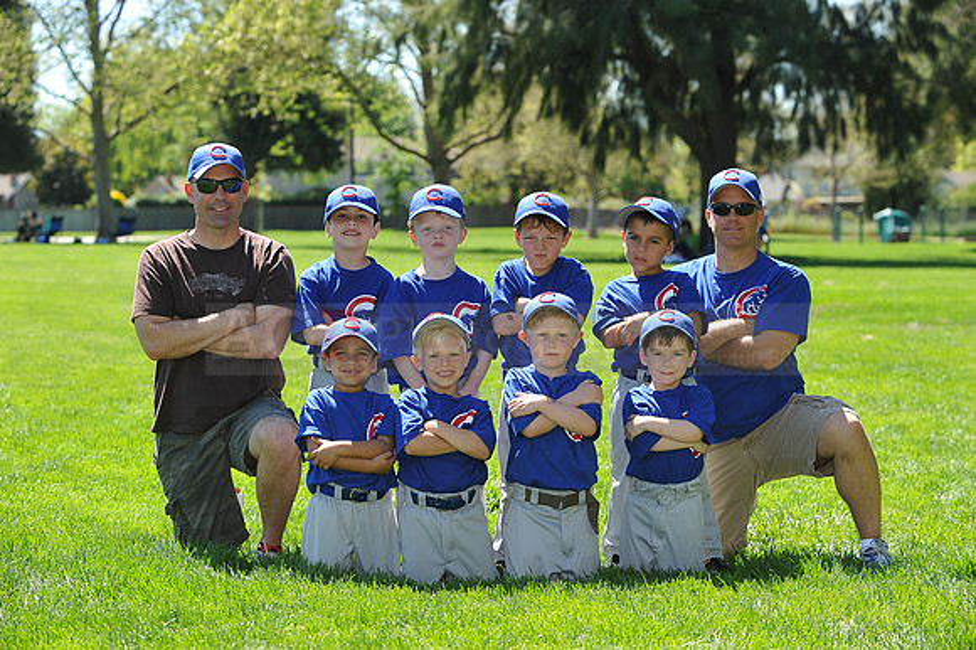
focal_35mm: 80
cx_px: 488
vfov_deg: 17.0
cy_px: 325
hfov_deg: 25.4
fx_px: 2168
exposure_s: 1/320
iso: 200
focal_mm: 80
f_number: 5.6
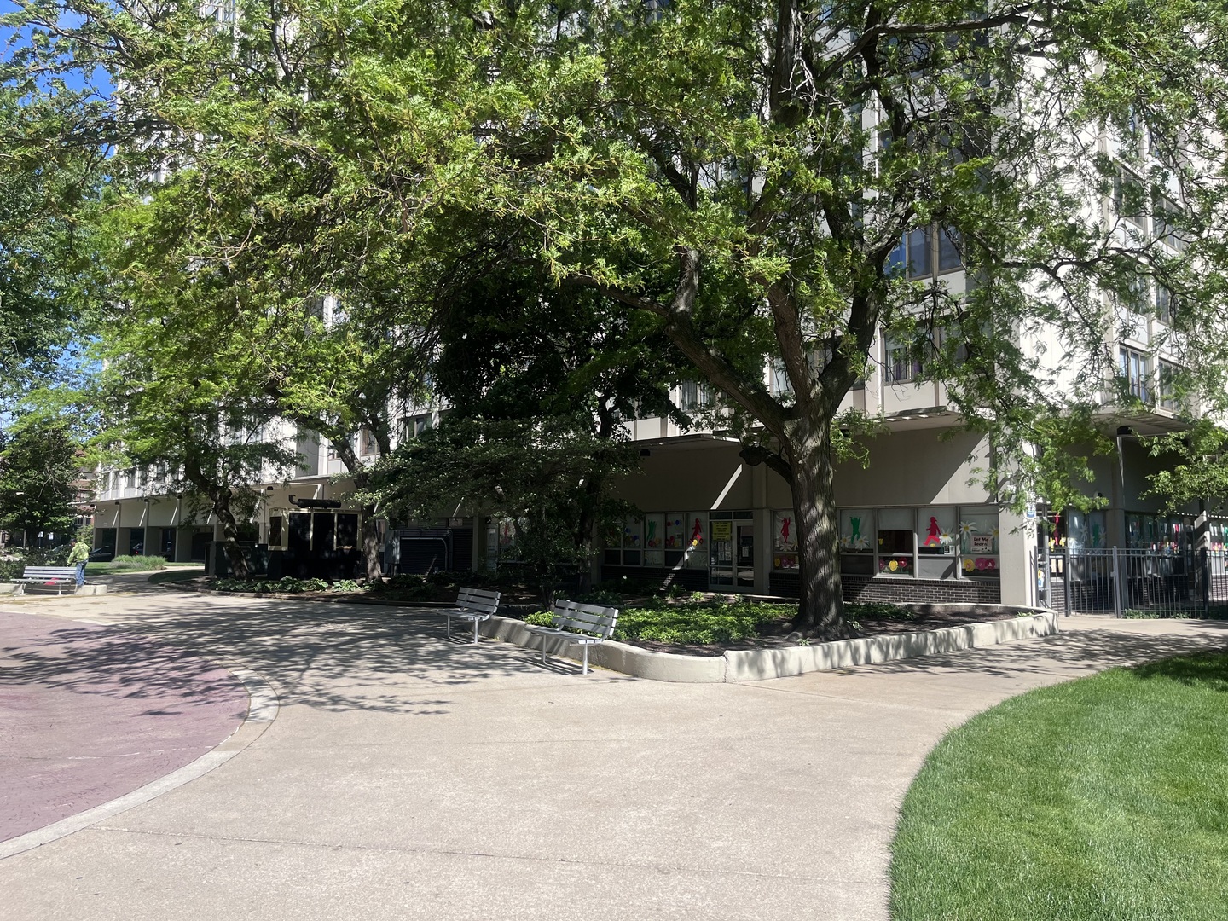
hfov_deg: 67.3
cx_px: 614
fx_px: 922
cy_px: 460
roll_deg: +0.1
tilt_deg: +5.9
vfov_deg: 53.1
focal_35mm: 26
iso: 50
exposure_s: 1/2222
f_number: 1.6
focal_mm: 5.1
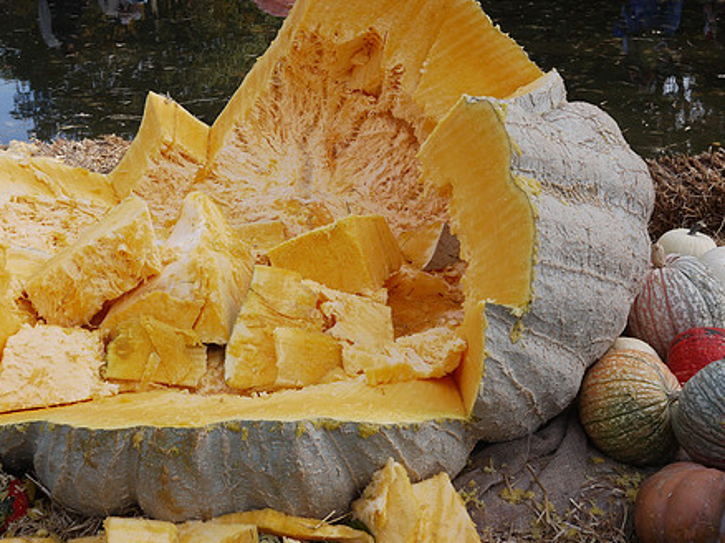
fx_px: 1109
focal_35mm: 53
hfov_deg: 36.1
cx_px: 311
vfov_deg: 27.5
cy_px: 229
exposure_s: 1/250
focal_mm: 20
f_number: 5.6
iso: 100
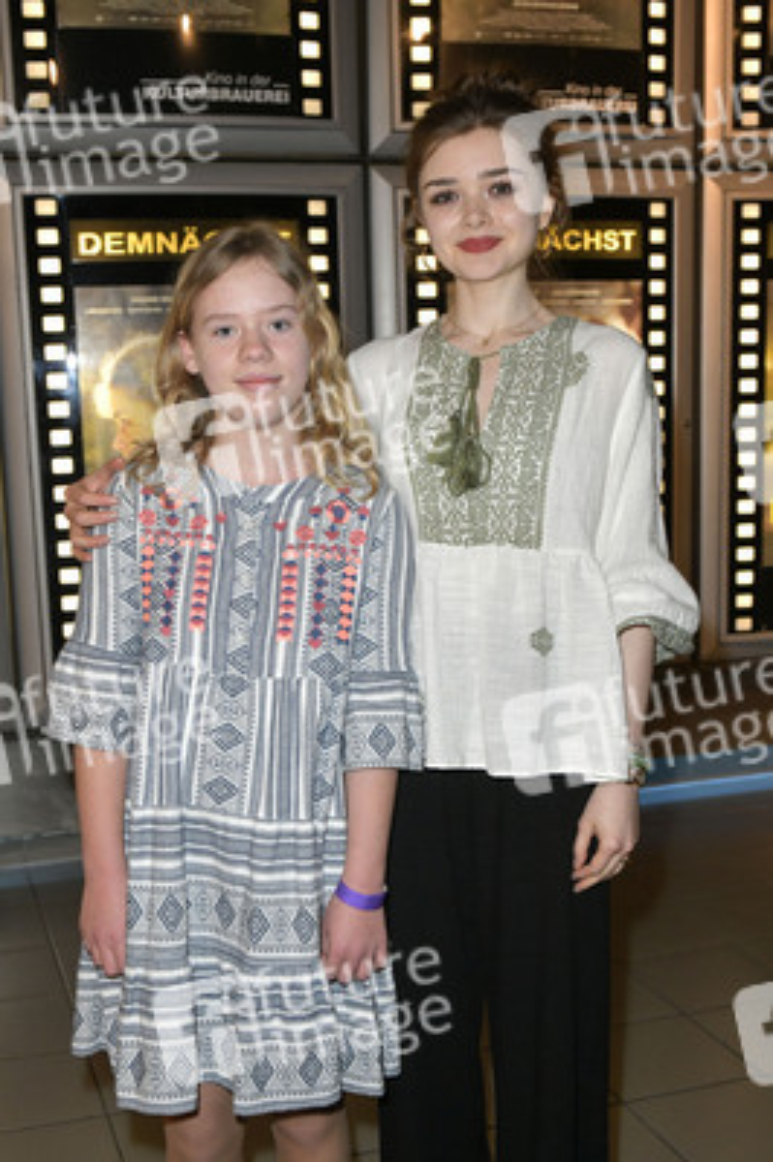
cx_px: 386
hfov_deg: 35.0
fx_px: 1226
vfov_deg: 50.7
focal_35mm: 38
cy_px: 581
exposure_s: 1/250
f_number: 6.3
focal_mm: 38
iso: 2500
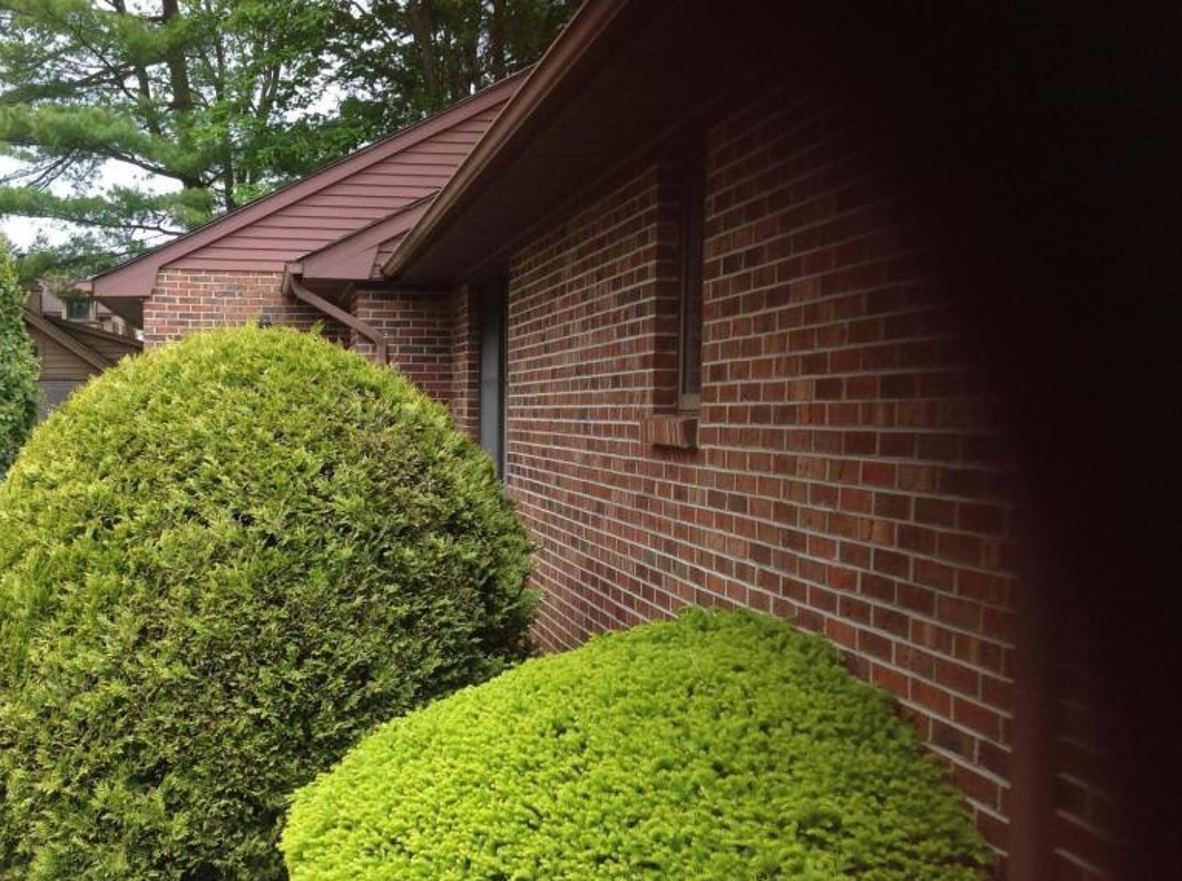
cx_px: 415
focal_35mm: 47
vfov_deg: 30.7
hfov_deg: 40.1
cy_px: 527
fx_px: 1601
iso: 50
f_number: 2.4
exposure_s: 1/512
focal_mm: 4.28
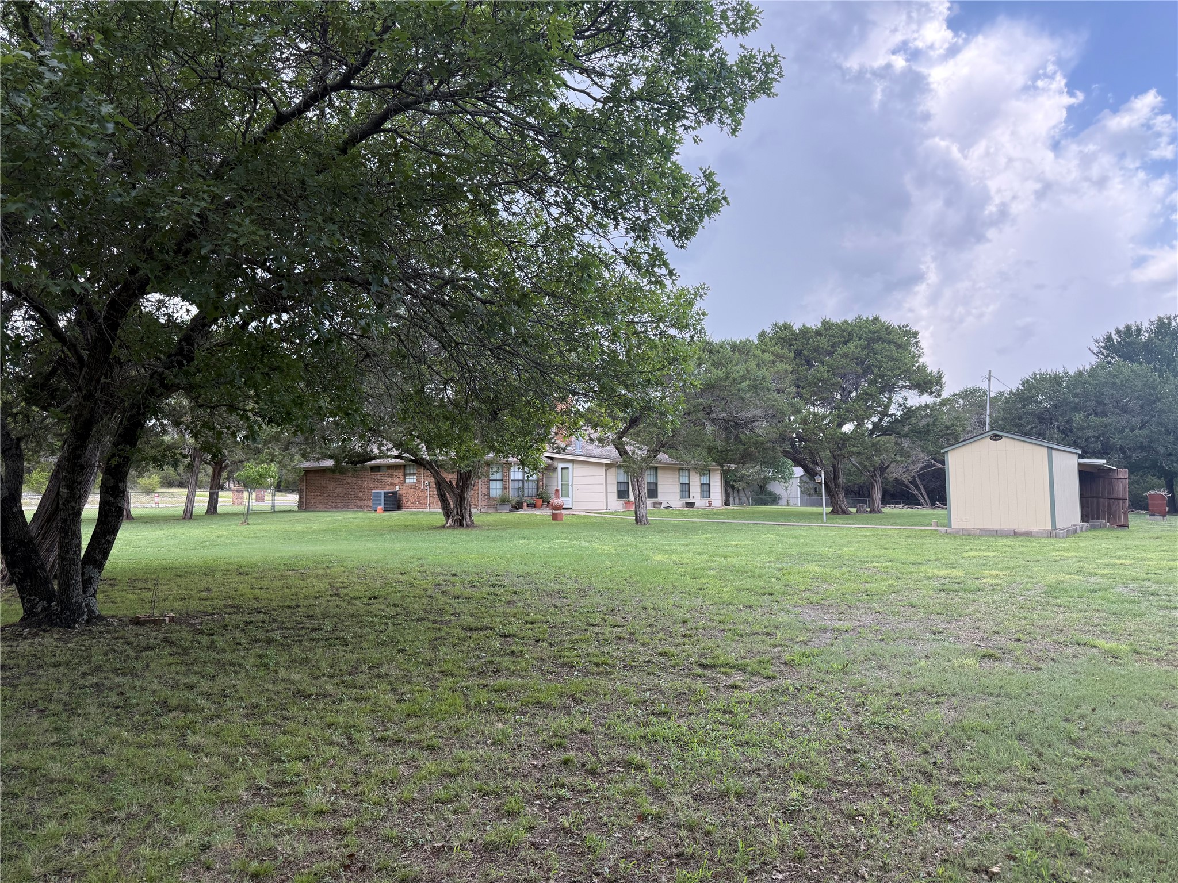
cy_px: 442
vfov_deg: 56.8
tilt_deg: +4.6
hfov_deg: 71.6
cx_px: 589
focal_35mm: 24
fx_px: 817
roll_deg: +0.9
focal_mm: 6.76
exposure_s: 1/708
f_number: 1.78
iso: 100
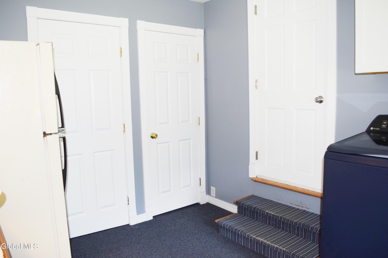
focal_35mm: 27
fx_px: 291
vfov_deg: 47.9
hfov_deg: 67.4
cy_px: 129
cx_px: 194
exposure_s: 1/80
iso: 800
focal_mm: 18
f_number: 4.5
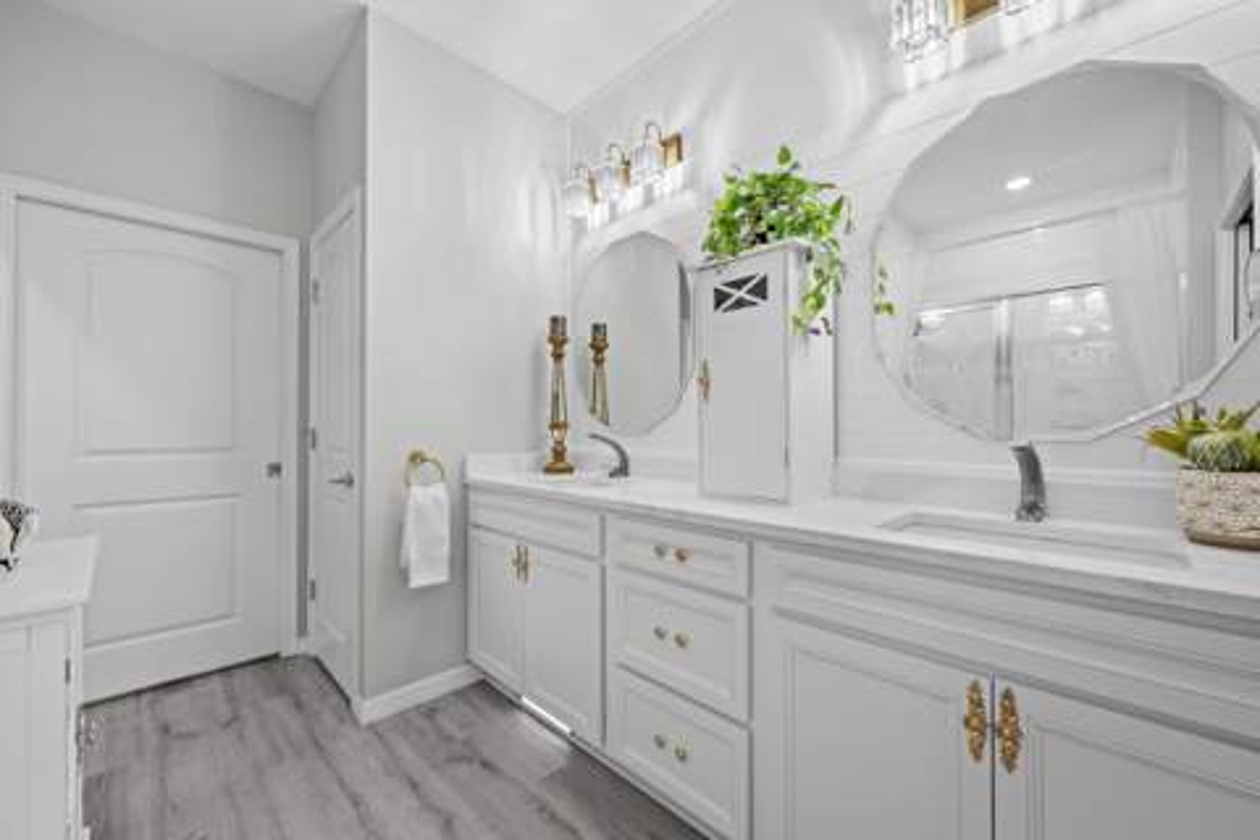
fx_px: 490
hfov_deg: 104.3
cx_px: 630
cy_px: 420
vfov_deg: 81.2
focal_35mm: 14
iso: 400
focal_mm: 14
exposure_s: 1/3
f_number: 8
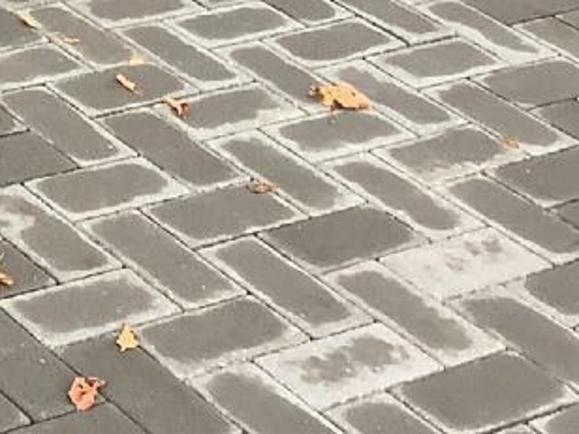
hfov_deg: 13.7
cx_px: -442
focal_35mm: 129
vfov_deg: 10.6
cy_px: -406
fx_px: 2158
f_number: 2.4
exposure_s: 1/120
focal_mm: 3.3
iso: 100
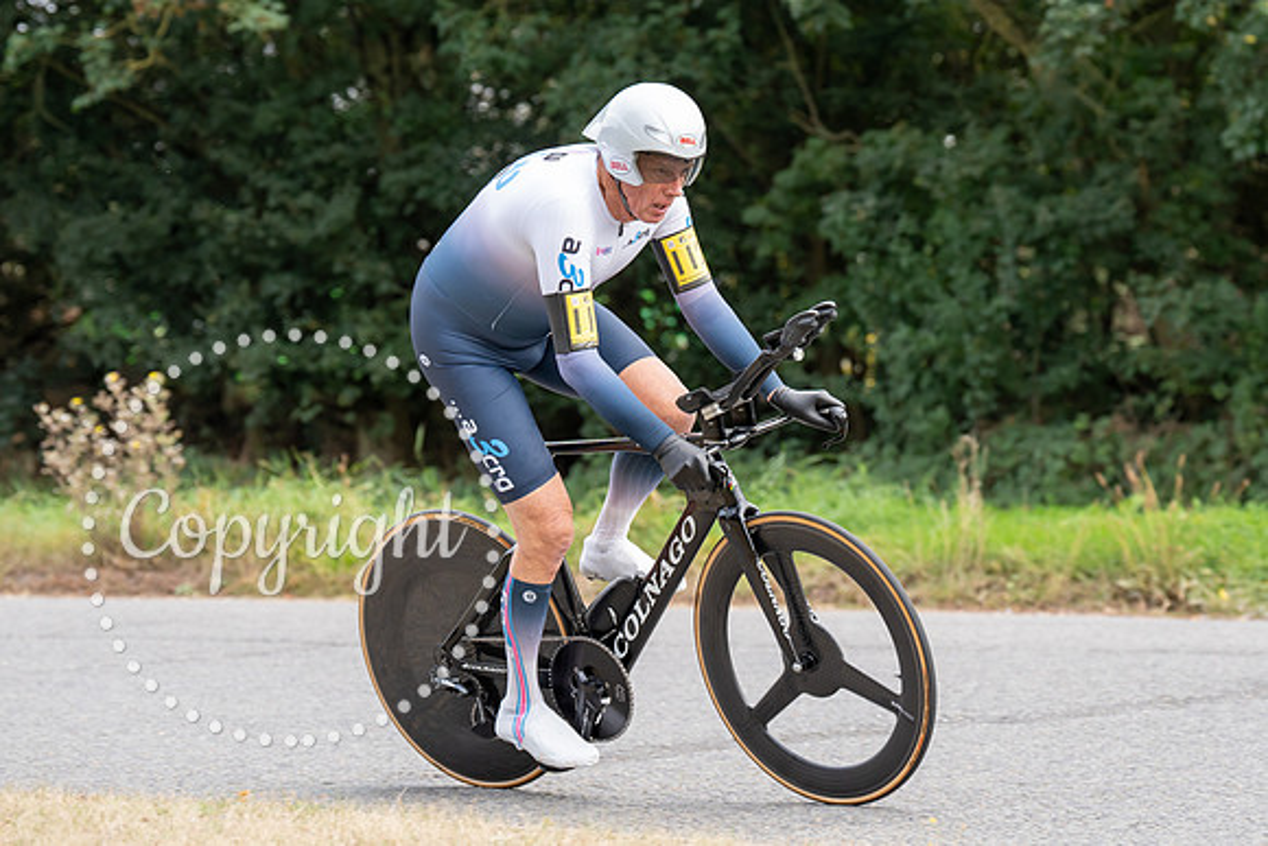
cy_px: 330
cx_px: 715
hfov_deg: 14.4
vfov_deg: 9.6
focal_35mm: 143
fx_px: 5032
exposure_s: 1/1000
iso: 800
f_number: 4
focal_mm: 117
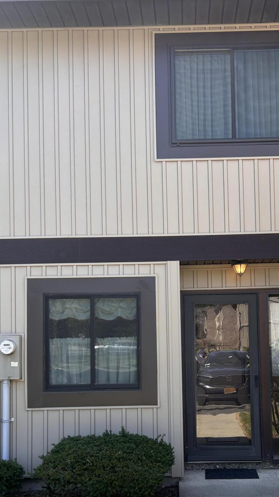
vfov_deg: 51.0
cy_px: 318
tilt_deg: +2.7
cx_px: 184
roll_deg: +1.5
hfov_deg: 30.2
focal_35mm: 39
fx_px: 513
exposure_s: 1/687
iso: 50
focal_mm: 5.7
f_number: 1.5
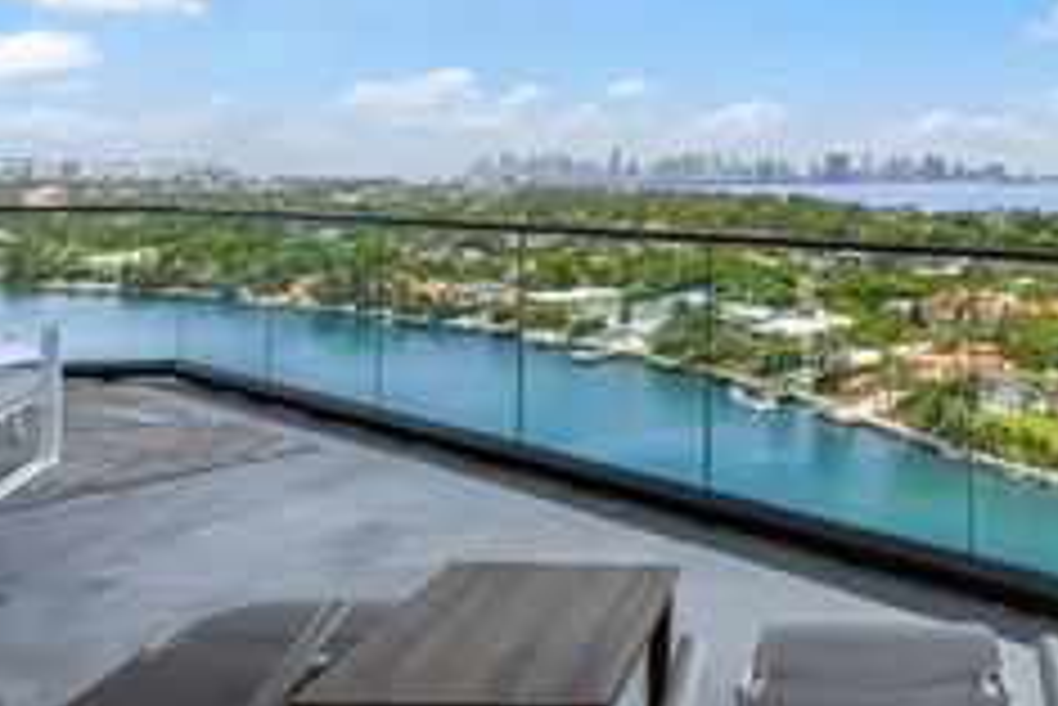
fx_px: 1000
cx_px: 905
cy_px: 171
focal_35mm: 34
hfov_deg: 50.9
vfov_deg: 37.9
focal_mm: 16
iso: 100
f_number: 8
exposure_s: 1/250
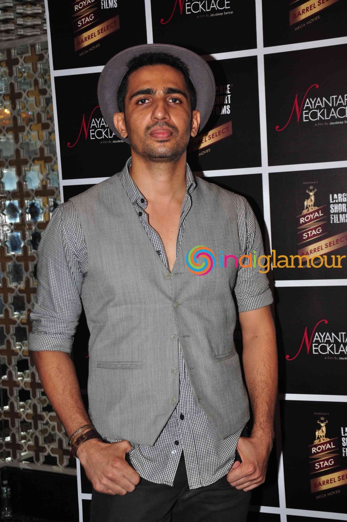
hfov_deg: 20.1
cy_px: 261
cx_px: 174
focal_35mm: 68
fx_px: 978
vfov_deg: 29.9
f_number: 6.3
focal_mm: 45
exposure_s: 1/160
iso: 400
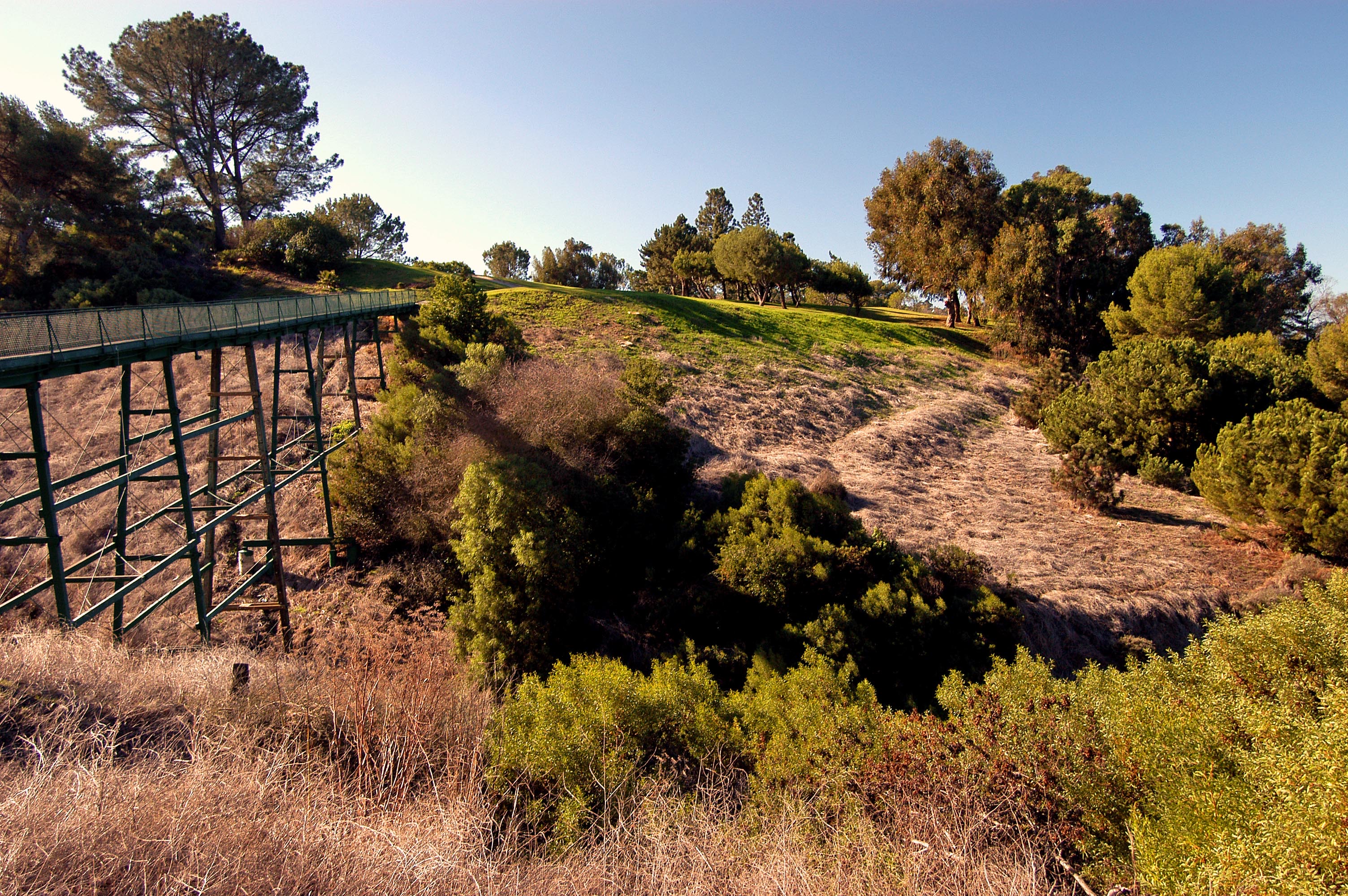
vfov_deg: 47.8
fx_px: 1010
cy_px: 448
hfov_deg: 67.4
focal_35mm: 27
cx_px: 674
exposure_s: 1/125
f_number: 5.6
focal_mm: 18
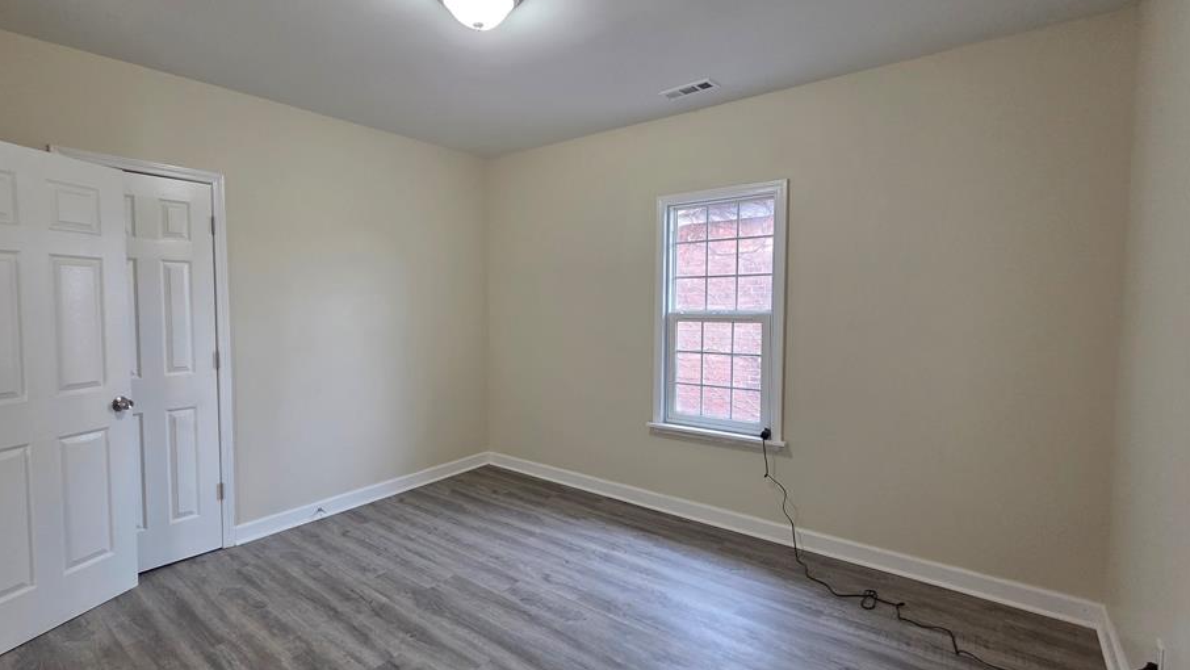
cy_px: 336
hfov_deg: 98.9
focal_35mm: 16
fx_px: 505
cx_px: 521
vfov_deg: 67.1
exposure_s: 1/120
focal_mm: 2.2
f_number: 2.2
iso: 250
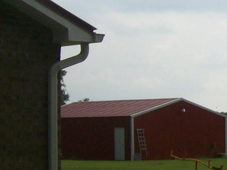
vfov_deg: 11.0
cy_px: 83
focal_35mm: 135
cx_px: 310
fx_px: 886
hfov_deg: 13.9
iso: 80
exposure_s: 1/645
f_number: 4.8
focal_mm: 6
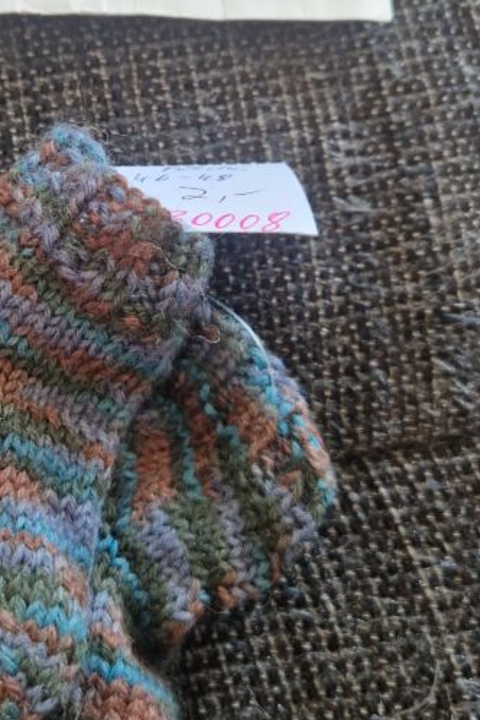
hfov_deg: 27.6
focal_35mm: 48
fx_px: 960
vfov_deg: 40.7
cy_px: 247
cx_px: 114
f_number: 1.8
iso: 320
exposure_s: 1/100
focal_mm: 5.4
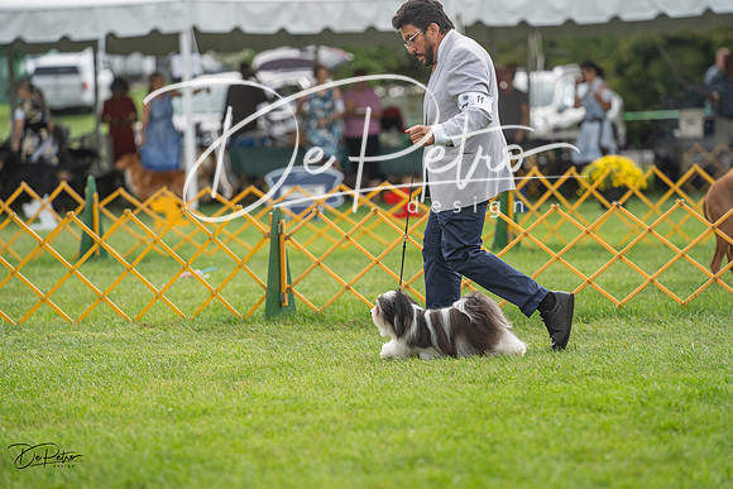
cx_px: 366
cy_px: 244
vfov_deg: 6.9
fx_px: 4073
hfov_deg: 10.3
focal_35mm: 200
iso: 1000
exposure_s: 1/800
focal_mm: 200
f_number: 3.5
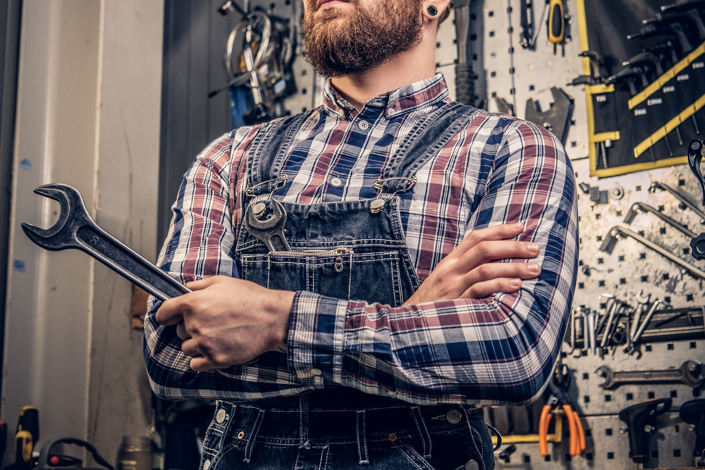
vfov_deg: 17.6
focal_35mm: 77
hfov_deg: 26.3
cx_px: 340
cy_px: 140
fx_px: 1508
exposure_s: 1/60
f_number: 2.5
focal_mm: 35
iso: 200
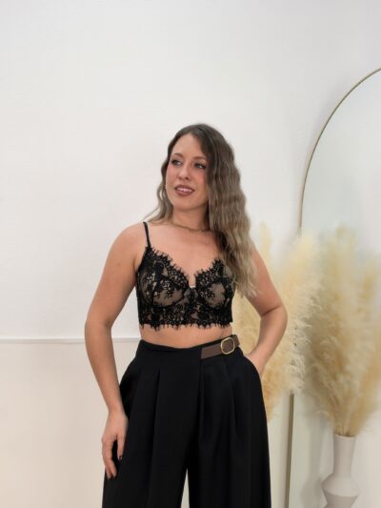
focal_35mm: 33
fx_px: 484
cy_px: 254
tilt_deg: +0.3
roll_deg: -0.5
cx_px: 190
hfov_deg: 43.0
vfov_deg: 55.3
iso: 50
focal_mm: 6.93
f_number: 1.8
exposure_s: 1/150
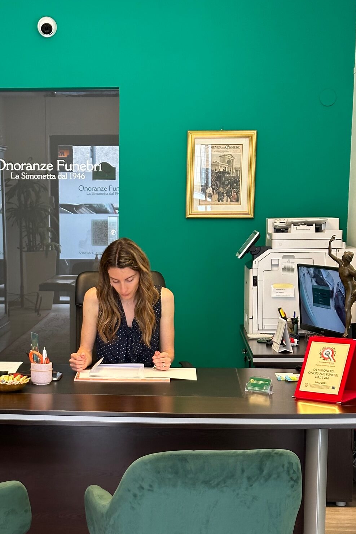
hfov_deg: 19.9
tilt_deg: -10.1
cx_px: 100
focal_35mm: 68
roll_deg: -0.4
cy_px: 354
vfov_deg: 29.5
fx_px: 1008
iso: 200
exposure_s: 1/50
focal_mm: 6.86
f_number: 1.78
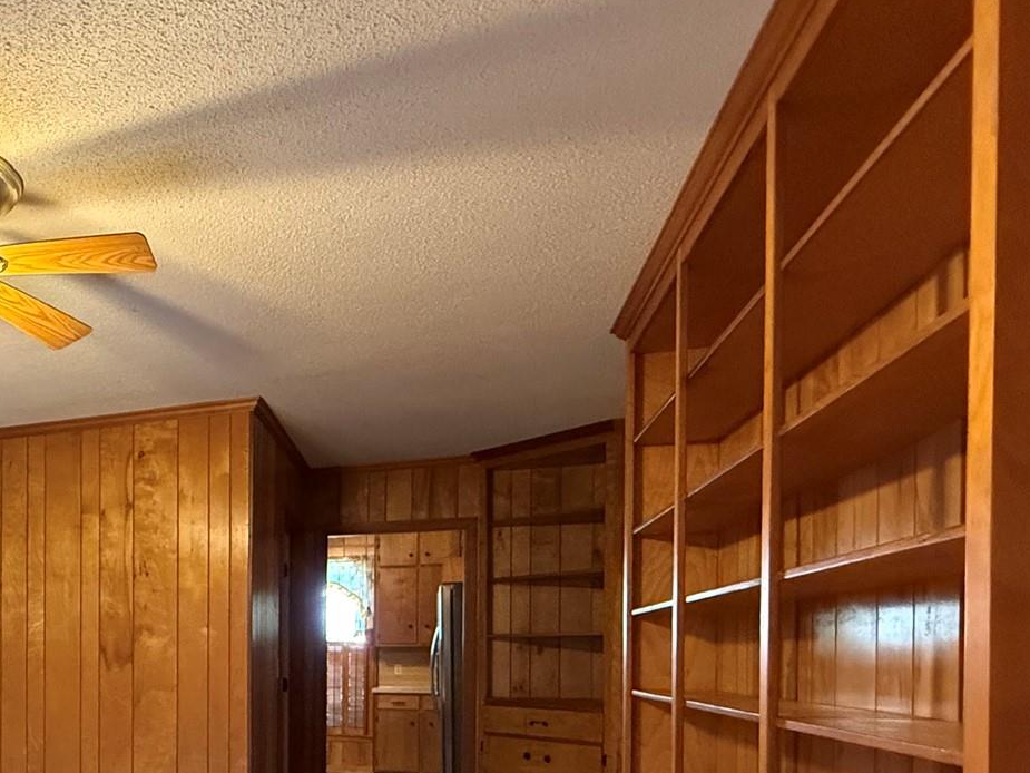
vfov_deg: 42.5
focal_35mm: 31
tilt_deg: -0.4
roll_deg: -0.5
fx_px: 923
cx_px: 19
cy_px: 665
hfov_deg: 48.8
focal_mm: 2.22
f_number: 2.2
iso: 1000
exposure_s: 1/60
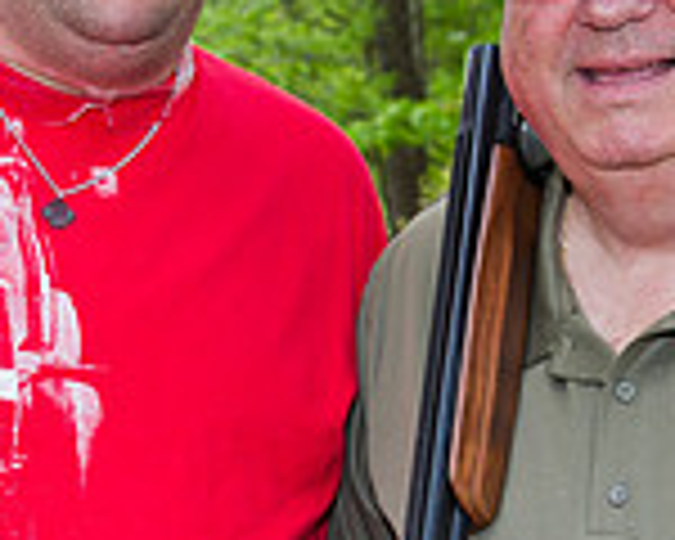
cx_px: 396
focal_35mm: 138
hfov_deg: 14.0
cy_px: 432
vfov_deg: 11.1
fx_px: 2757
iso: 400
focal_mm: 38
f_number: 6.3
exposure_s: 1/200
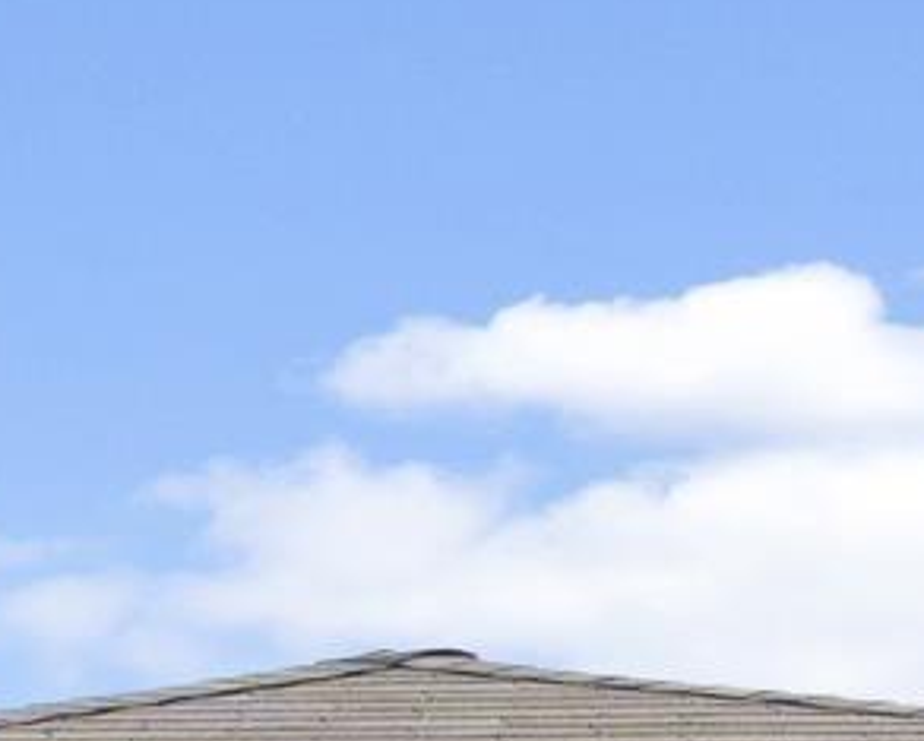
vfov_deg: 6.6
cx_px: -494
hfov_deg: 8.7
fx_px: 5938
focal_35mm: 217
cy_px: 2060
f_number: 9
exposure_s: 1/400
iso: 250
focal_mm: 18
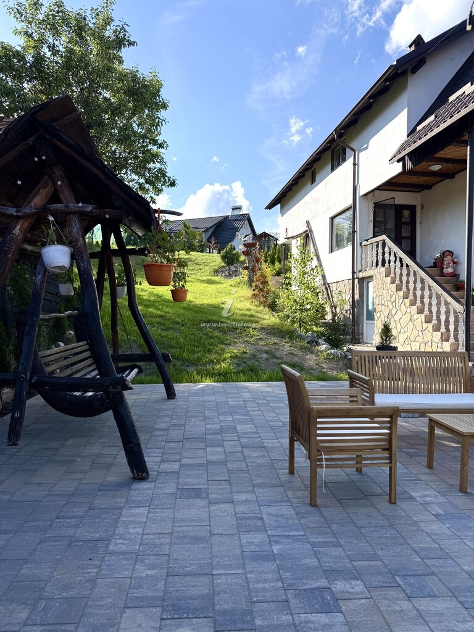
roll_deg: -1.2
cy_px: 316
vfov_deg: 71.6
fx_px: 438
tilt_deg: +0.1
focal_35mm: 24
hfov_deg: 56.8
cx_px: 237
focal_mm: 6.76
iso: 80
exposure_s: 1/3279
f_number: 1.78
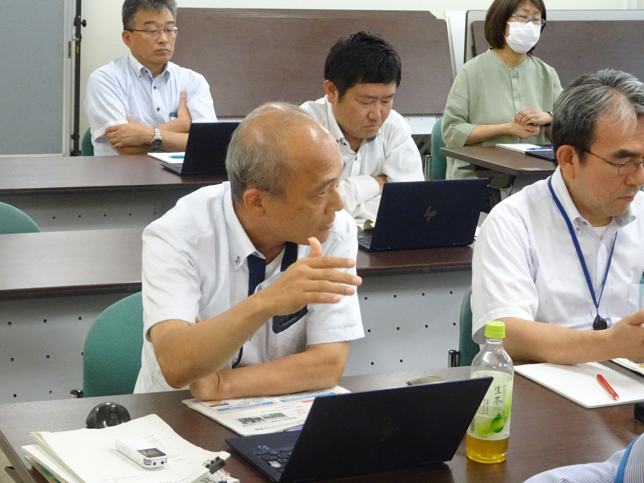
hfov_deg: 26.0
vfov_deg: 19.6
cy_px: 242
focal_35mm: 75
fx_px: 1395
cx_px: 322
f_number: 5
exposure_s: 1/80
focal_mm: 12.87
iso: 1250
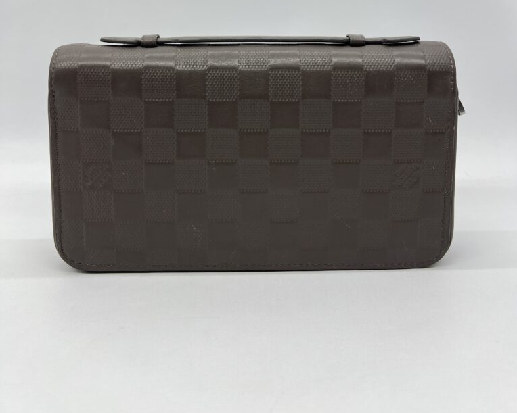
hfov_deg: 52.8
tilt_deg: -7.1
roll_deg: -0.4
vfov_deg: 41.4
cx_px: 259
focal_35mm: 34
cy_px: 78
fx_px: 520
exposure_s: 1/156
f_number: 1.5
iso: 40
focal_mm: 5.7
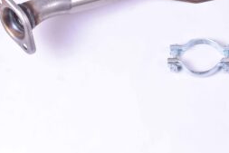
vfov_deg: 10.6
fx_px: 815
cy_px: -7
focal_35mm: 128
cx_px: 219
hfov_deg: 15.7
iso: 400
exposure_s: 1/60
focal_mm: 36
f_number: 16
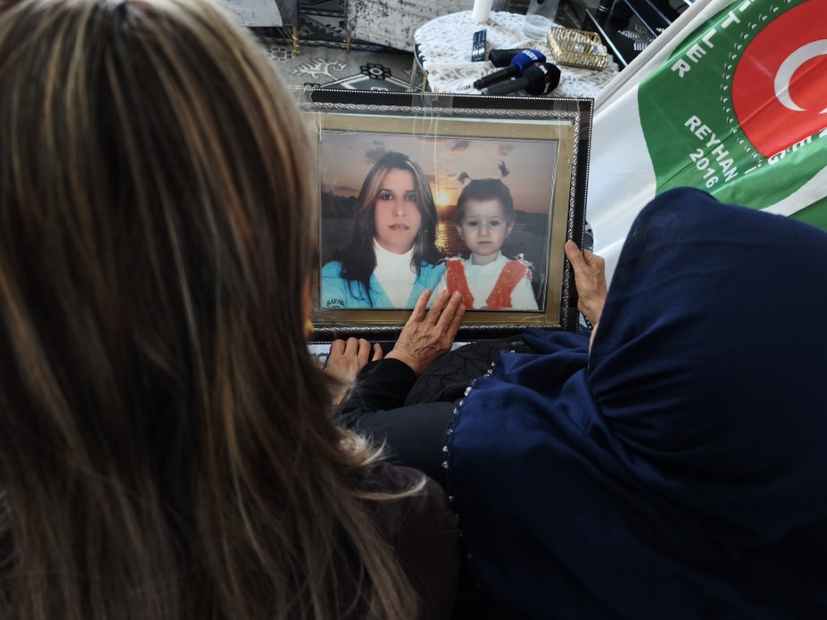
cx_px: 414
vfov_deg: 58.9
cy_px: 310
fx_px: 549
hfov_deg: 73.9
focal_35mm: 23
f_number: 1.62
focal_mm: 6.45
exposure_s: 1/50
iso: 320
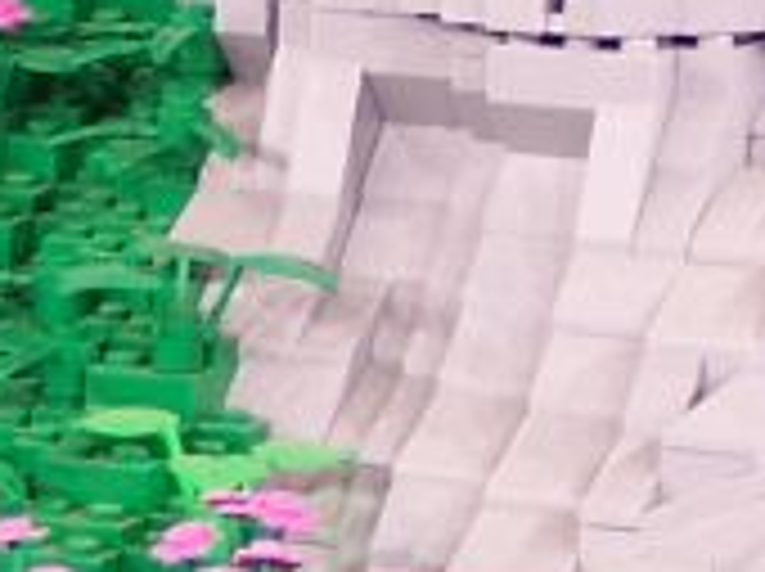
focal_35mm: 404
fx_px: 8916
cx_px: -526
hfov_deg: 4.9
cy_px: 410
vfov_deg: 3.7
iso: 80
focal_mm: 11.1
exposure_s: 1/4
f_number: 3.2
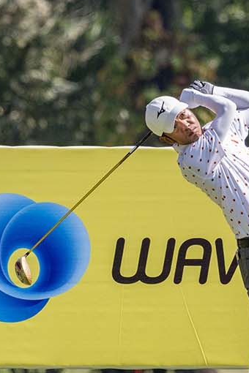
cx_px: 229
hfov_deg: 1.2
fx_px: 11723
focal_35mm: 1130
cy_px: 0
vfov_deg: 1.8
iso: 1100
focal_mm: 400
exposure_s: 1/2000
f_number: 8
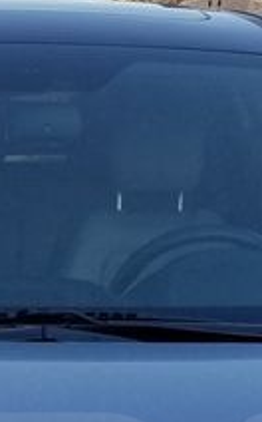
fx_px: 1787
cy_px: 541
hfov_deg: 8.4
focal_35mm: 156
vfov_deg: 13.0
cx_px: 26
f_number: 1.7
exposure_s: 1/887
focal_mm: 4.25
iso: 50
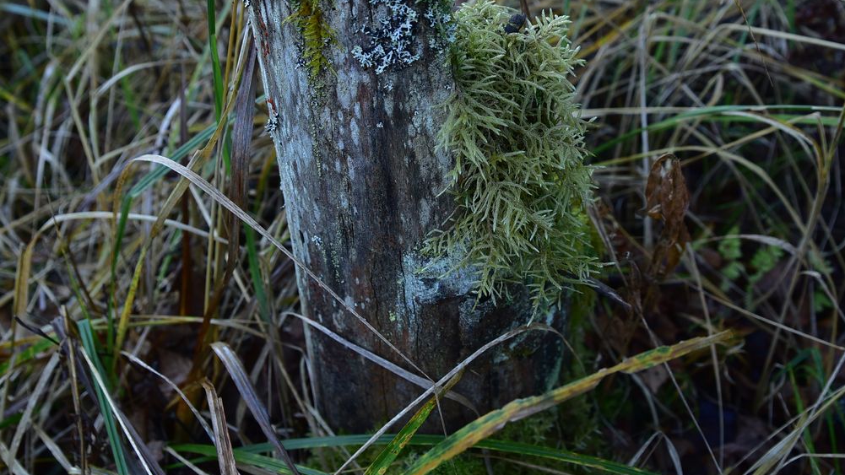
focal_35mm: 68
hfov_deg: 31.0
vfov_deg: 17.6
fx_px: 1524
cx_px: 481
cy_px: 118
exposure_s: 1/125
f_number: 5.6
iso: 400
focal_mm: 50
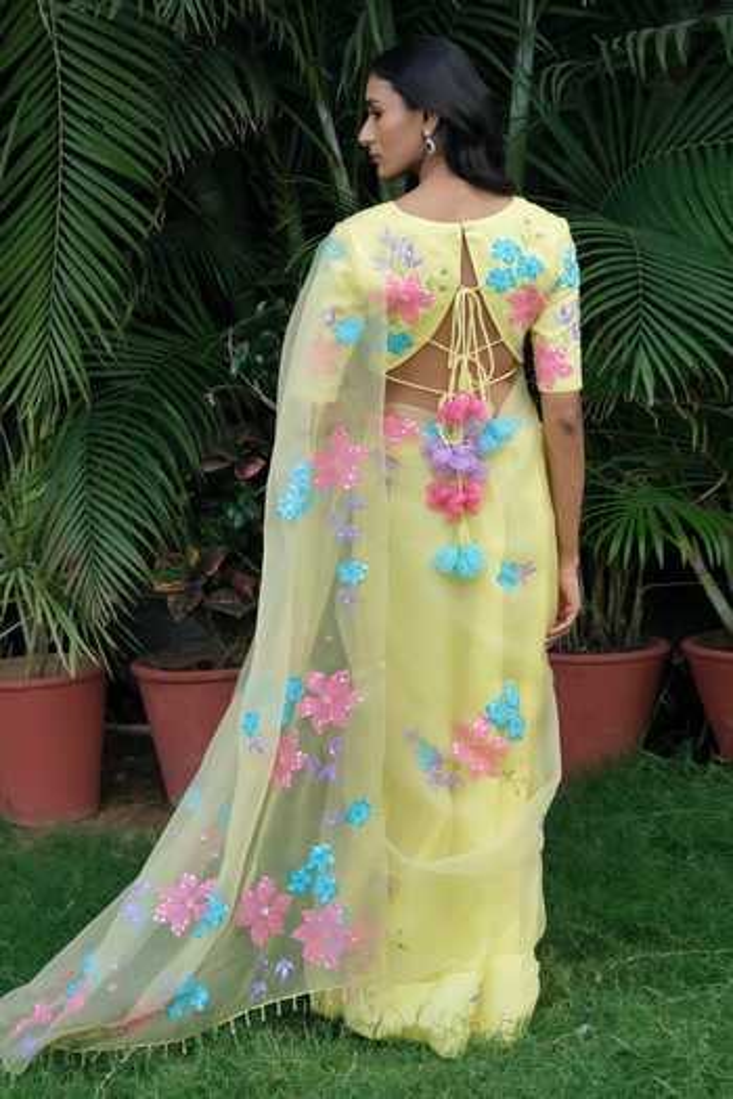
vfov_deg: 36.9
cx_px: 366
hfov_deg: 25.1
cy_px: 550
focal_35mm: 54
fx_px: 1649
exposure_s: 1/250
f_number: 4
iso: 320
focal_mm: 35.8
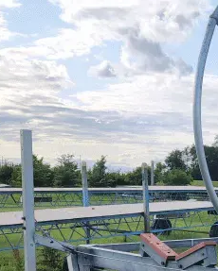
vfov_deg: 24.5
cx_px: 251
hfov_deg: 19.4
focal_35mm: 75
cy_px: 257
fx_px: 604
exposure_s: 1/1090
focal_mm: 6.4
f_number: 1.8
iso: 12
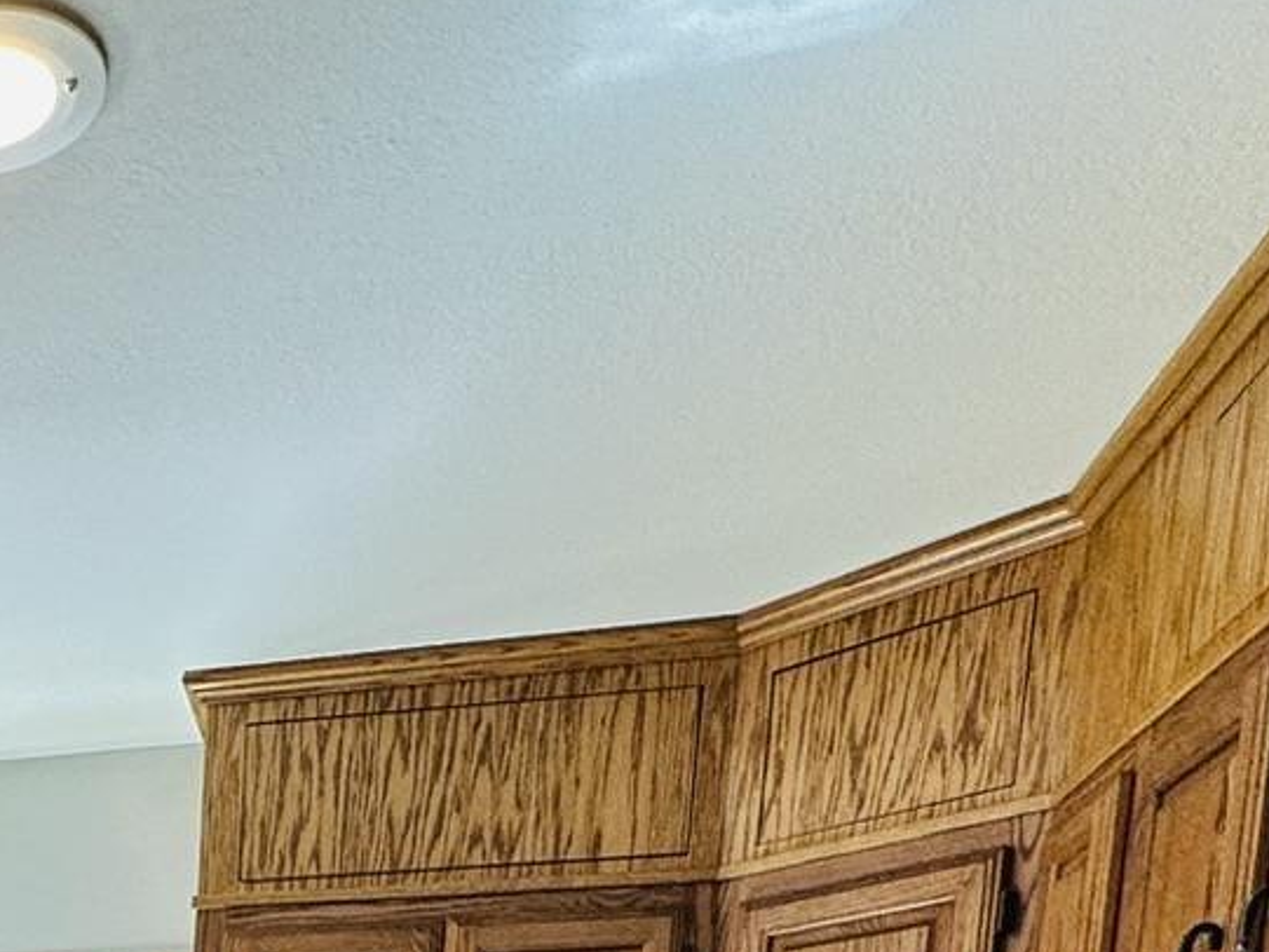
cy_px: 1660
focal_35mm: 53
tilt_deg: -8.9
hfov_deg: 30.7
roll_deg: -0.5
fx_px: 1943
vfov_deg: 20.5
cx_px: -246
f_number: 2.2
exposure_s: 1/120
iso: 125
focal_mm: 2.22
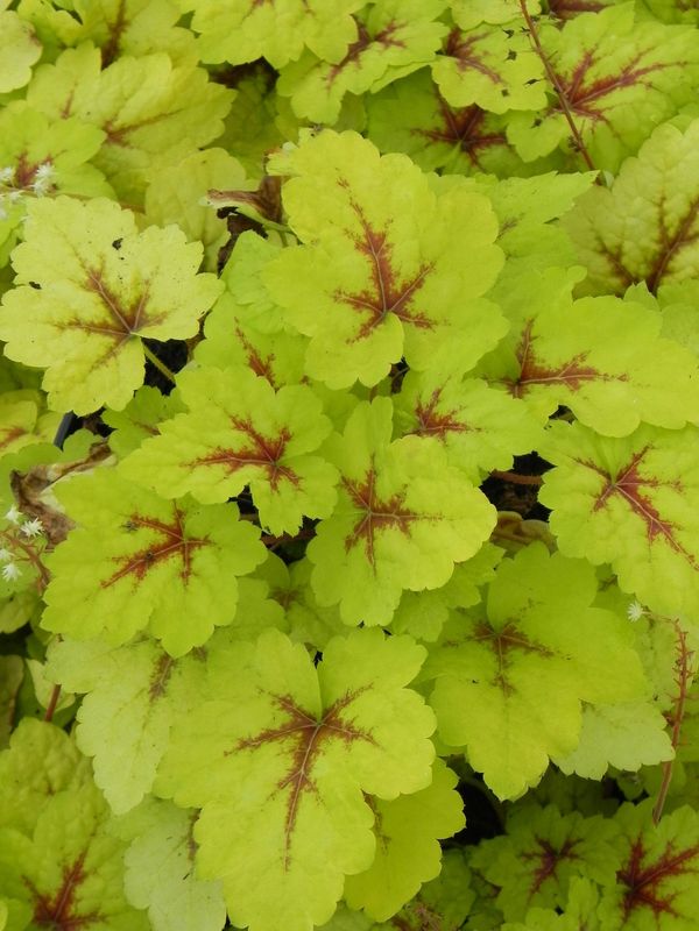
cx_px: 350
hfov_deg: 11.5
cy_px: 466
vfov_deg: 15.3
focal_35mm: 129
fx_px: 3473
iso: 160
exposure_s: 1/400
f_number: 5
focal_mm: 23
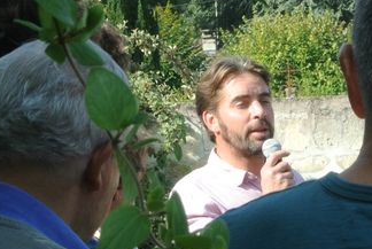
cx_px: 230
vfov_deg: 6.9
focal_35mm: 200
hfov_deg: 10.3
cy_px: 134
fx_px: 2069
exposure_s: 1/100
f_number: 16
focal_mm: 30
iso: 400
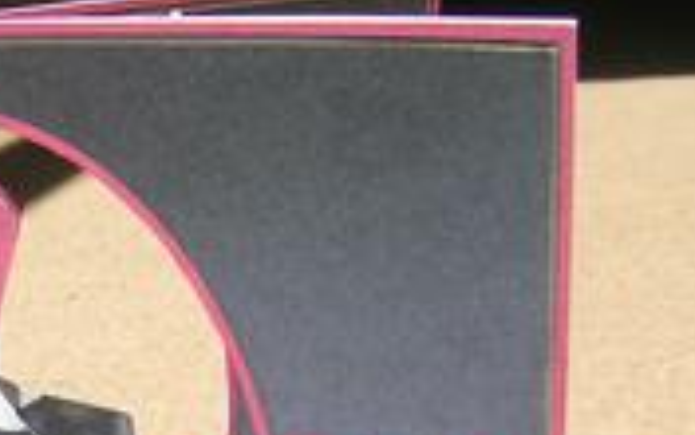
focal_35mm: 95
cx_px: -59
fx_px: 1799
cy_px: 530
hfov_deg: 20.9
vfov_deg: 13.4
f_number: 4.8
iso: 50
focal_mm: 5.4
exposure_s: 1/333
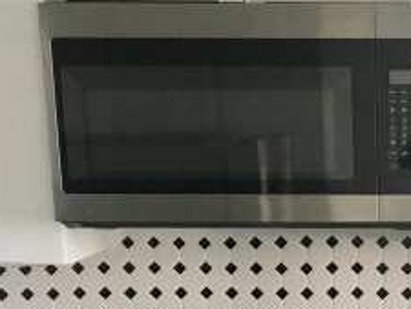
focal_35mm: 103
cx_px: 462
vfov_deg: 13.9
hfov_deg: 18.3
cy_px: 373
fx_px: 1224
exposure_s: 1/15
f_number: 2.2
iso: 64
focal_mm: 4.15
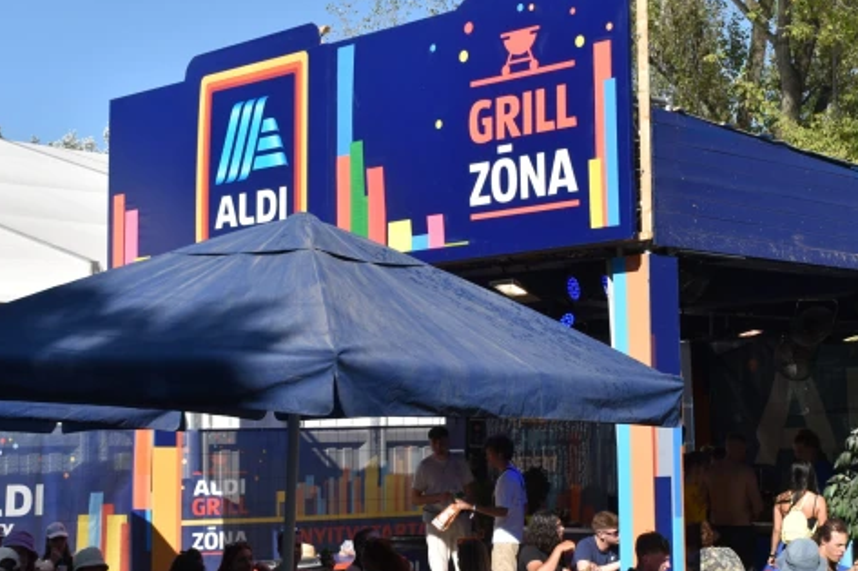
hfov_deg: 27.4
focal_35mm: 74
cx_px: 512
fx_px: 1758
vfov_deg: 18.5
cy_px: 305
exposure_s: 1/250
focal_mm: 31
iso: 100
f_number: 8
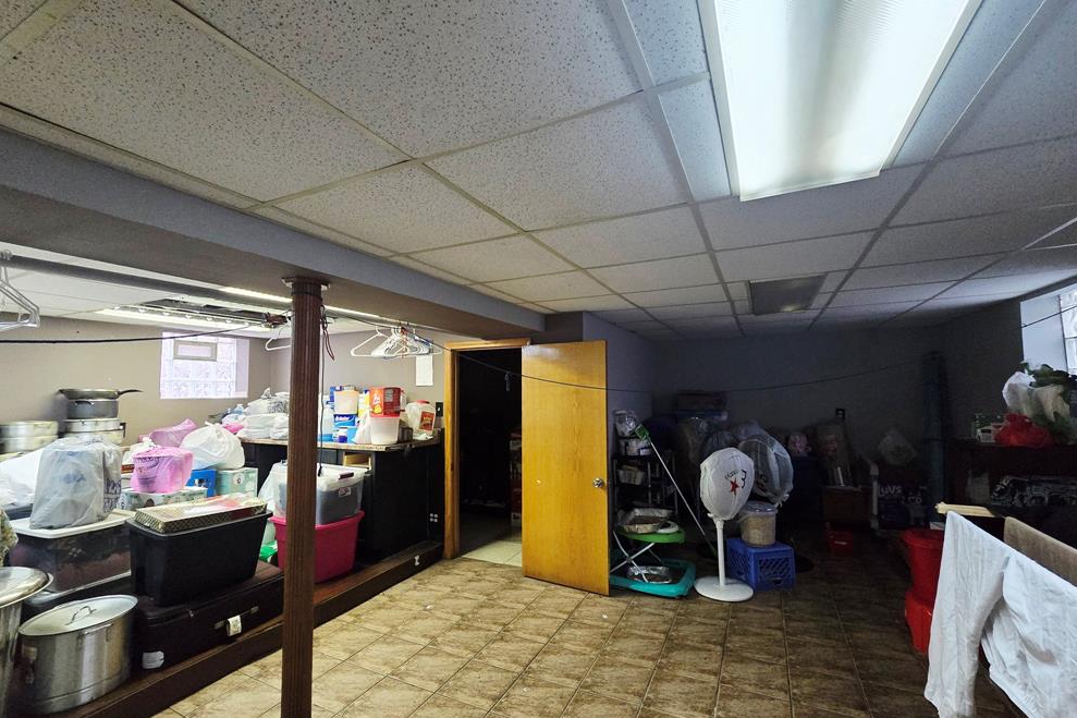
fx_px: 419
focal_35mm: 14
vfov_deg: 81.2
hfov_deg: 104.3
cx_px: 539
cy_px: 365
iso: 800
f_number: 2.2
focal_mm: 2.2
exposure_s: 1/60.2
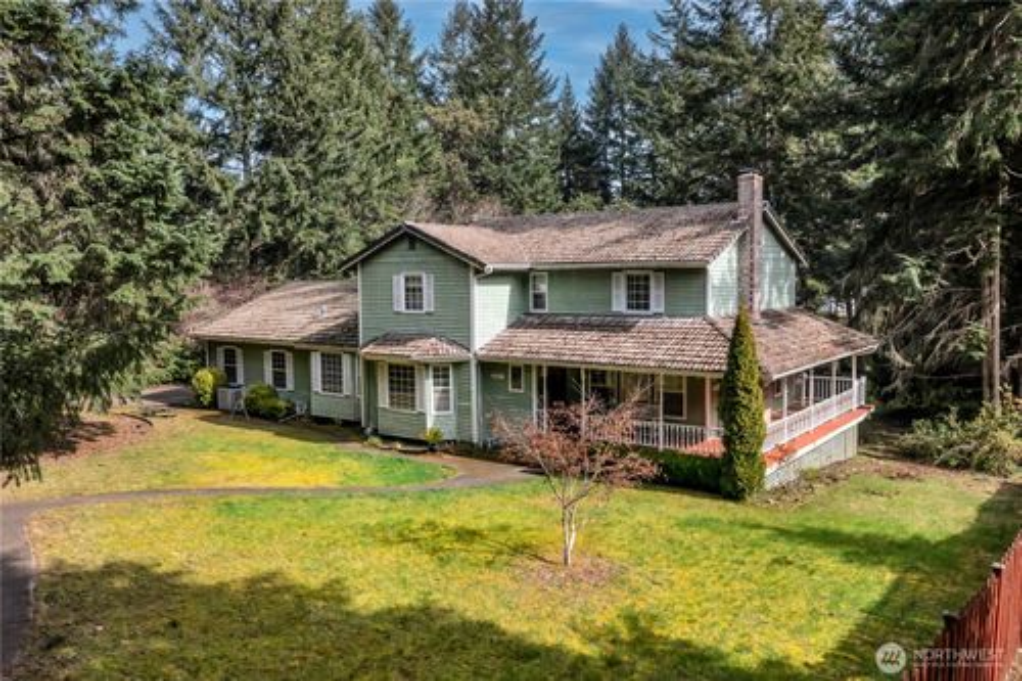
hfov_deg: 65.5
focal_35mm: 28
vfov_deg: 46.4
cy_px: 340
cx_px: 511
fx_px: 795
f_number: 5.6
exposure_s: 1/800
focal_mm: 10.26
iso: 100
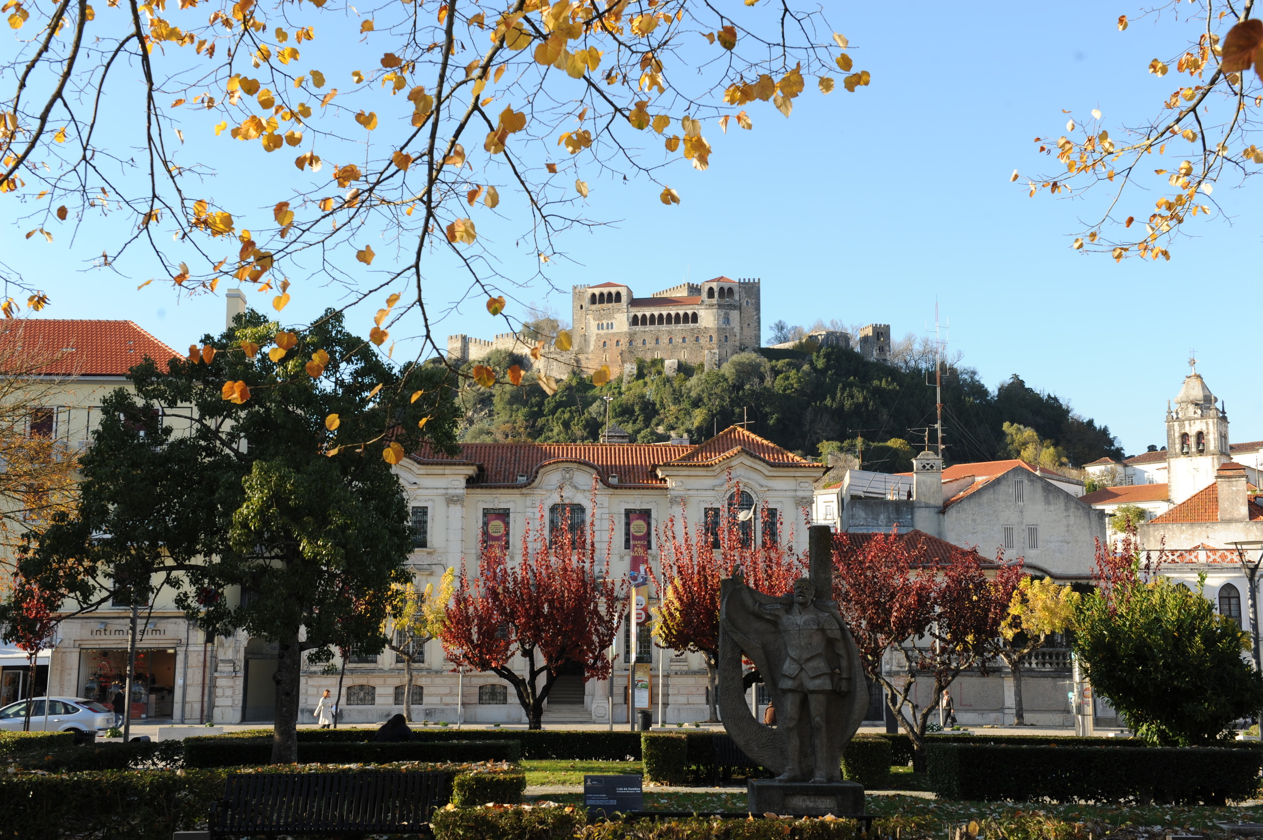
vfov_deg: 29.8
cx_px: 632
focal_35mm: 45
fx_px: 1578
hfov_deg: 43.6
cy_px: 420
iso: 200
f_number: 9
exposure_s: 1/125
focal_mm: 45
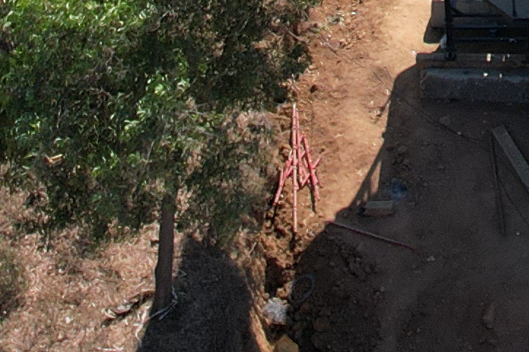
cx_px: 795
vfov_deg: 7.2
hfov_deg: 11.8
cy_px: -767
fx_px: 2439
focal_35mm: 166
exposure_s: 1/1500
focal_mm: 8.38
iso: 110
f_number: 2.8
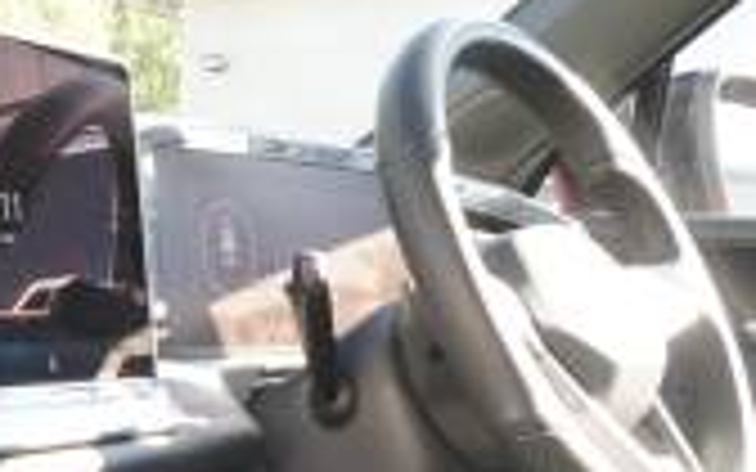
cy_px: 688
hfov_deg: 22.0
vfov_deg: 13.3
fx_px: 1916
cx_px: 158
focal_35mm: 93
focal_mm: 16
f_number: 5.6
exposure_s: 1/25
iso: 200
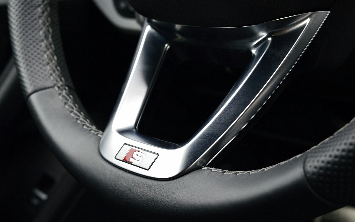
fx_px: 600
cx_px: 177
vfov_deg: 20.9
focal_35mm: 62
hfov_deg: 33.0
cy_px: 107
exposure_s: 1/60
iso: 720
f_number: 8
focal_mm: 40
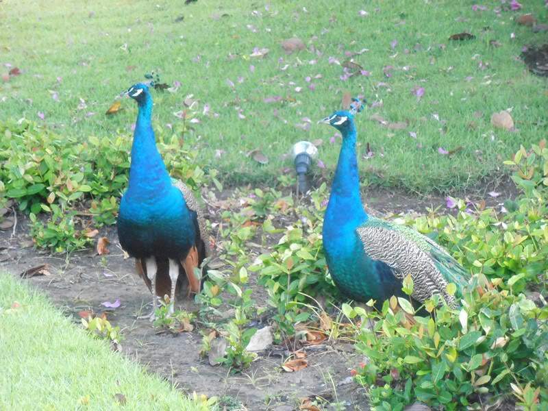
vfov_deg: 7.5
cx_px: 274
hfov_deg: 10.0
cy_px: 206
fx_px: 3135
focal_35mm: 198
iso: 800
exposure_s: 1/100
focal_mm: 35.1
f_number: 5.8
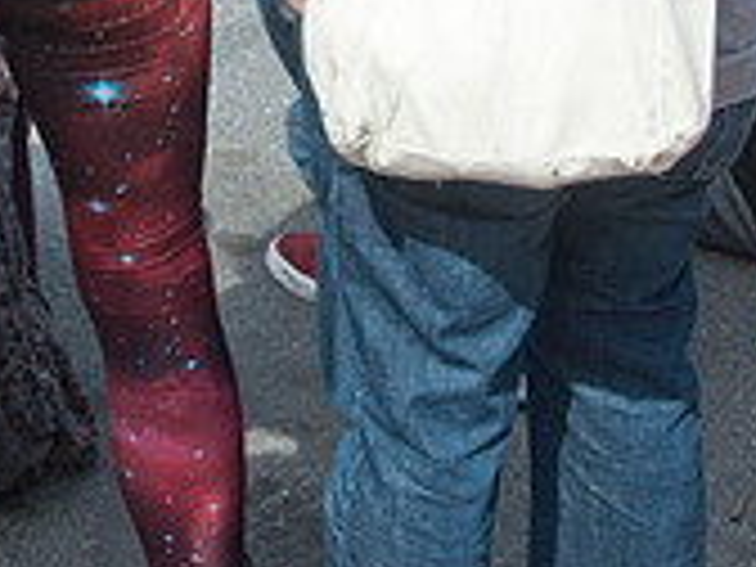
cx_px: 173
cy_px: -274
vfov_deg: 10.9
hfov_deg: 15.0
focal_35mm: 131
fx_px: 2861
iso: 800
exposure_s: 1/640
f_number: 10
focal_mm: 34
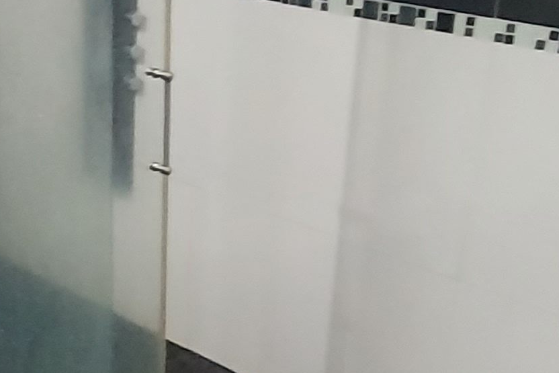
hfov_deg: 29.5
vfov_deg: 20.8
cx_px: 44
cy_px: 259
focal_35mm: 65
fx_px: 1009
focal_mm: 1.74
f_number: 2.2
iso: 640
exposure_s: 1/24
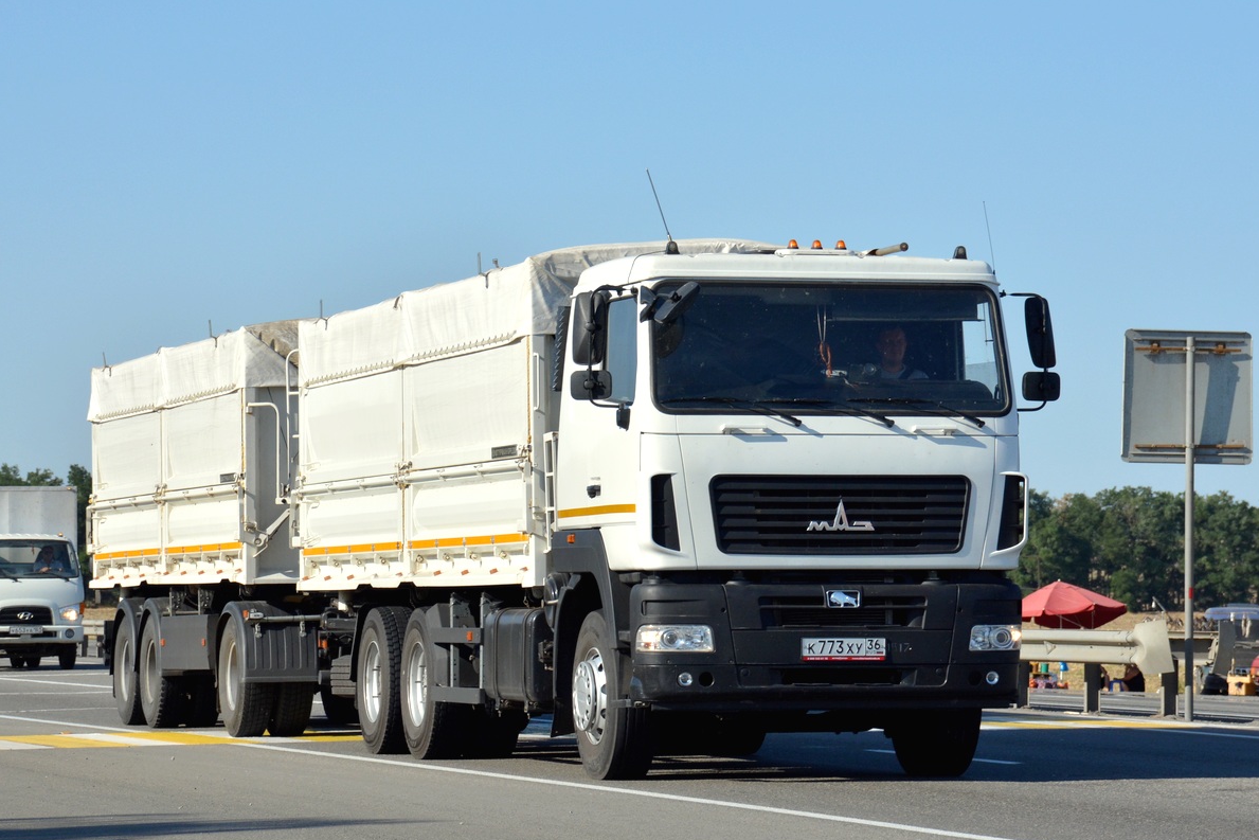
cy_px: 422
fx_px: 3970
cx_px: 634
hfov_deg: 18.0
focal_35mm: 114
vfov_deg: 12.1
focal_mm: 75
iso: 400
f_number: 7.1
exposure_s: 1/2000
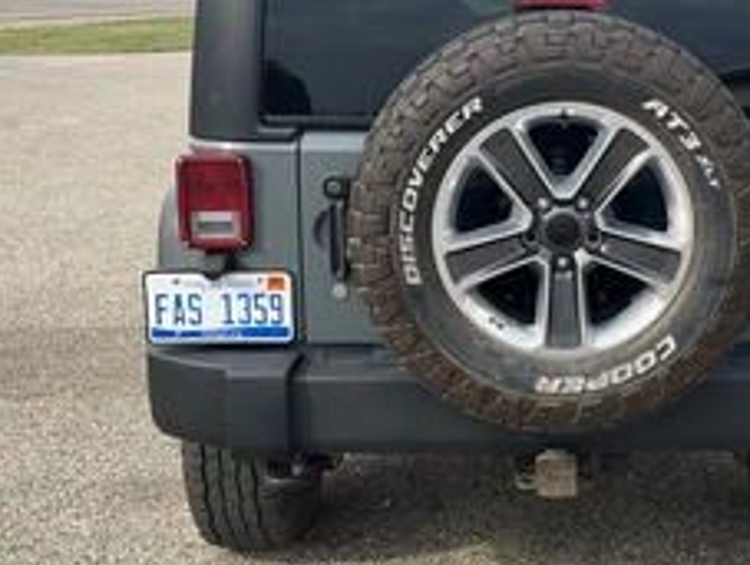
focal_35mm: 51
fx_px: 1107
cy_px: 205
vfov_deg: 28.5
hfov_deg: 36.7
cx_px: 548
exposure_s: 1/674
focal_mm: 3
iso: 25
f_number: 1.8
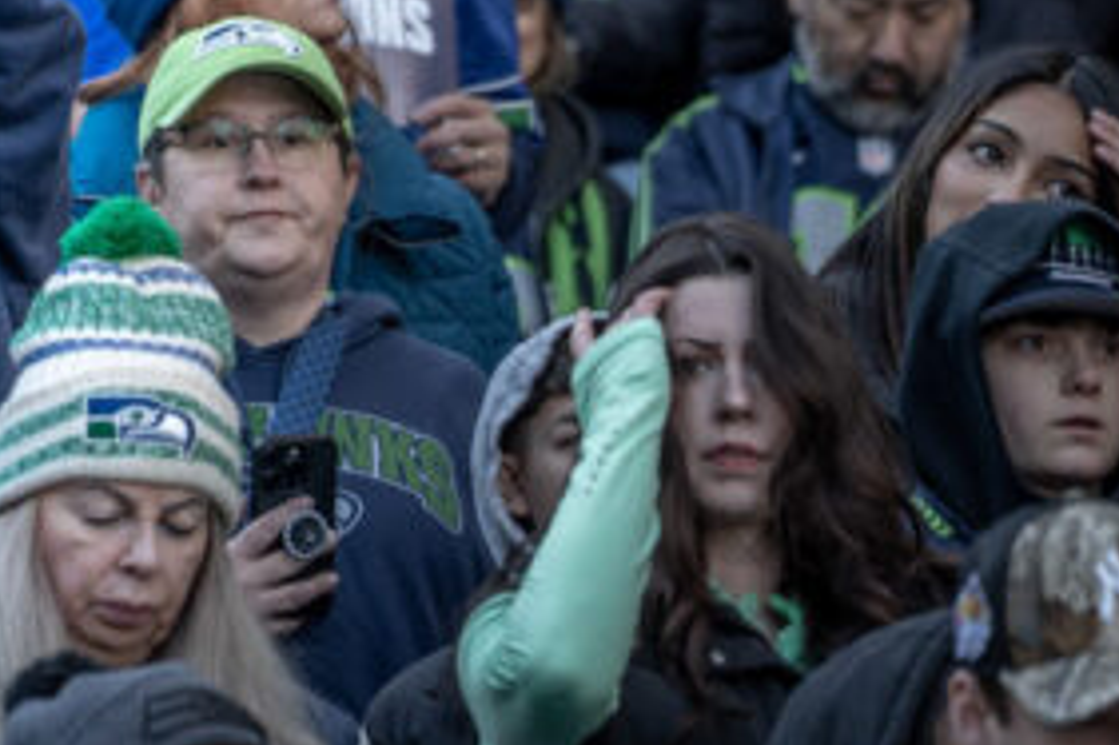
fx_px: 22677
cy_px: -245
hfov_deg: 2.8
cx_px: -72
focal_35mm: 730
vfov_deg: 1.9
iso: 500
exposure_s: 1/250
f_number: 4
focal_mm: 200
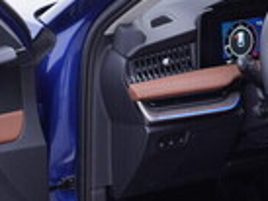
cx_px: 112
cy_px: 165
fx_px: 1077
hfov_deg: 14.2
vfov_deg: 10.6
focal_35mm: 139
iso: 125
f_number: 3.2
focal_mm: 24
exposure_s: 1/50
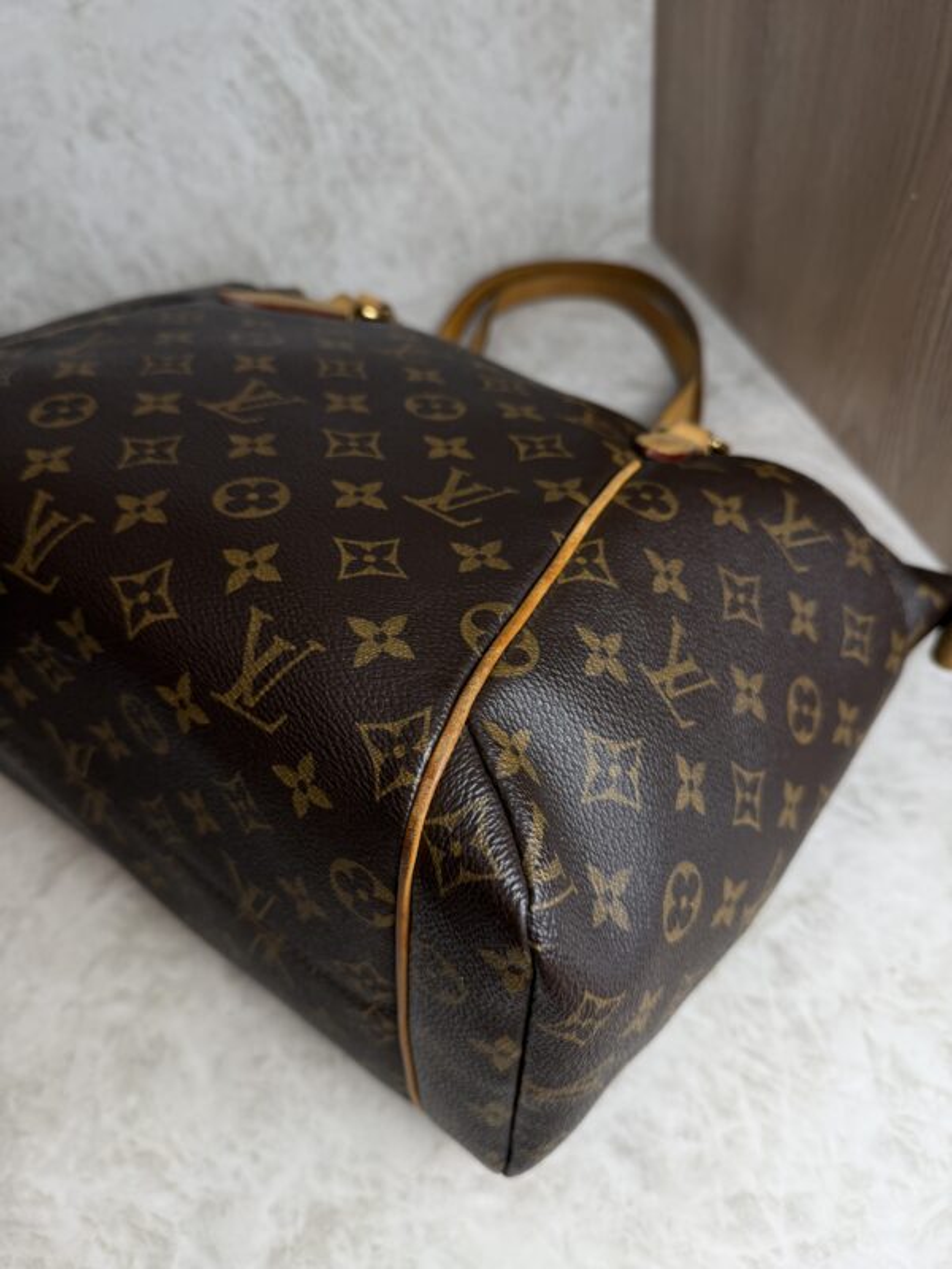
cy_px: 634
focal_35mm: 24
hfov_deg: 56.8
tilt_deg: -49.1
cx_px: 476
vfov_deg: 71.6
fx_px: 880
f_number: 1.78
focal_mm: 6.76
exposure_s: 1/120
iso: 100
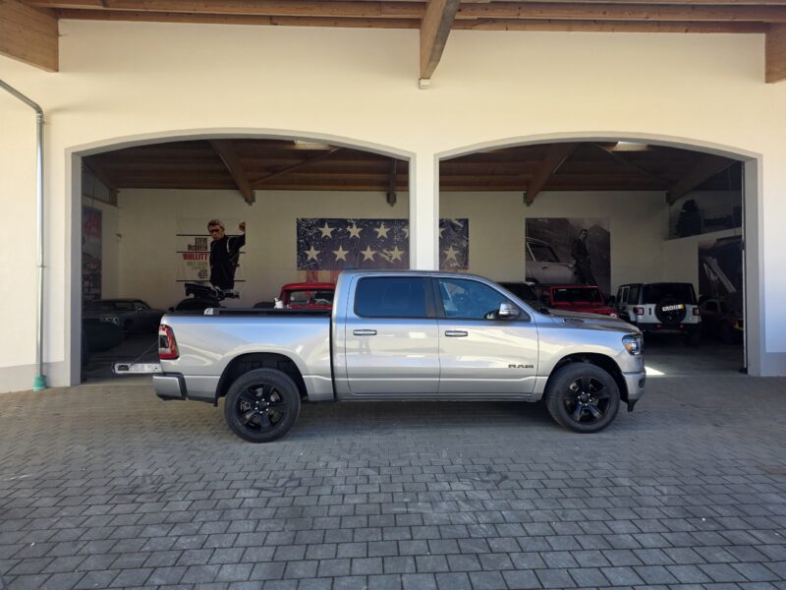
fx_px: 522
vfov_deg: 58.9
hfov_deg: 73.9
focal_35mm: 23
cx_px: 393
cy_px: 295
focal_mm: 6.25
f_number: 1.7
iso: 40
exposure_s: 1/359
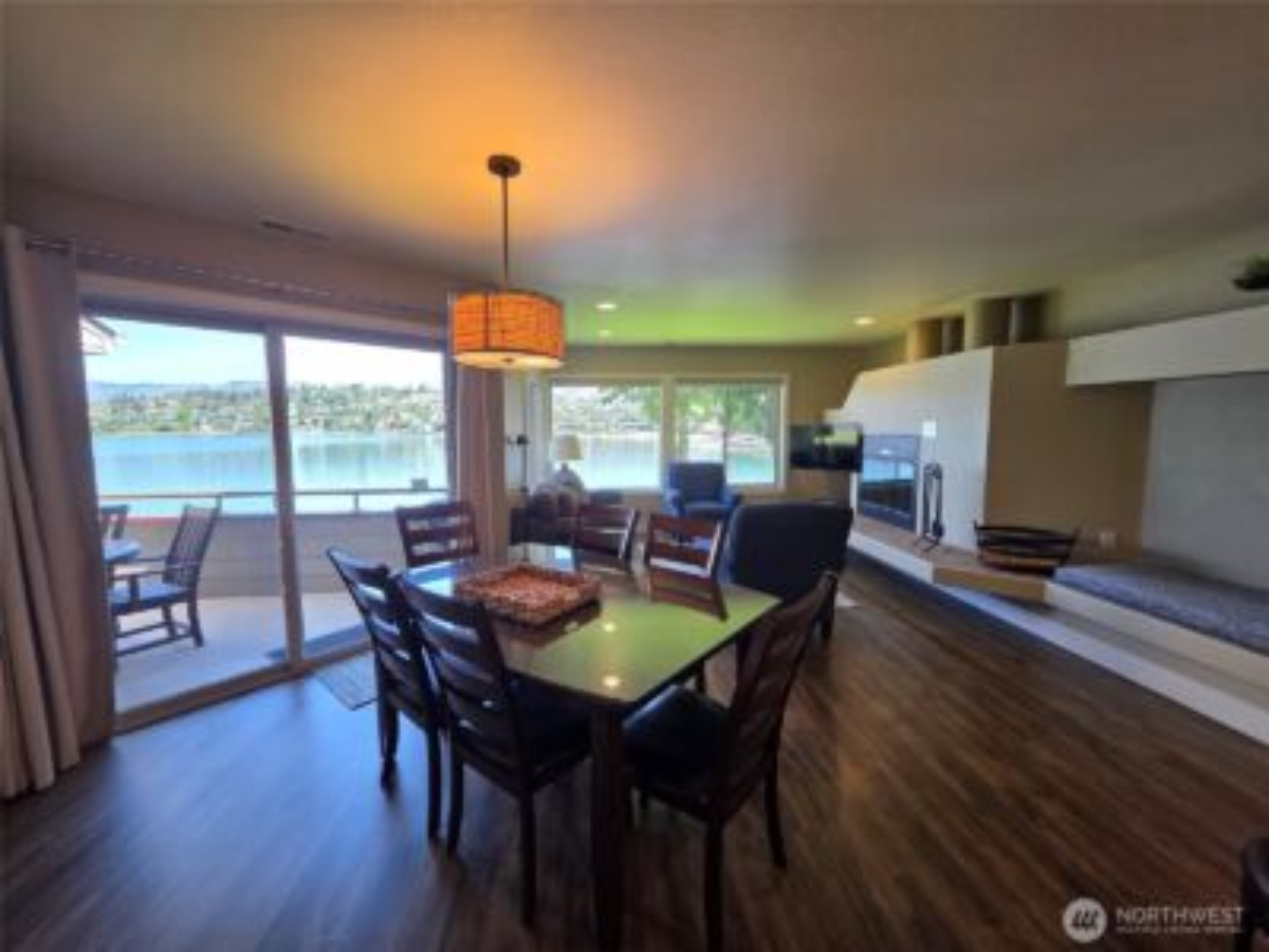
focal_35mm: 13
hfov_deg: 106.2
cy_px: 476
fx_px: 477
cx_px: 634
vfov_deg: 89.9
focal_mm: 2.2
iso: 80
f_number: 1.9
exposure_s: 1/120
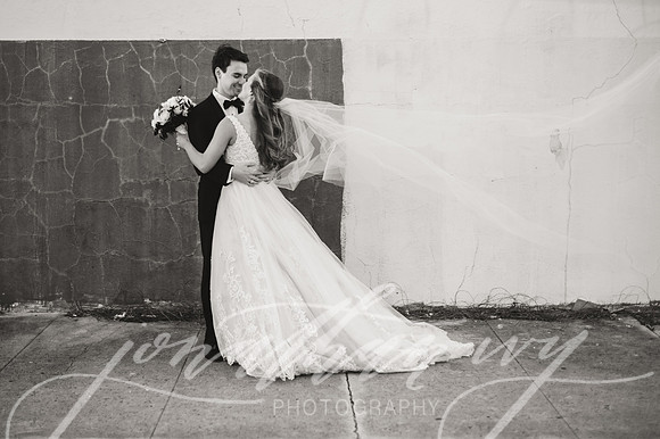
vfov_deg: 24.6
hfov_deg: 36.3
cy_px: 230
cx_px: 306
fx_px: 1006
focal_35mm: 55
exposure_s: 1/800
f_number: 2
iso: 400
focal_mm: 50
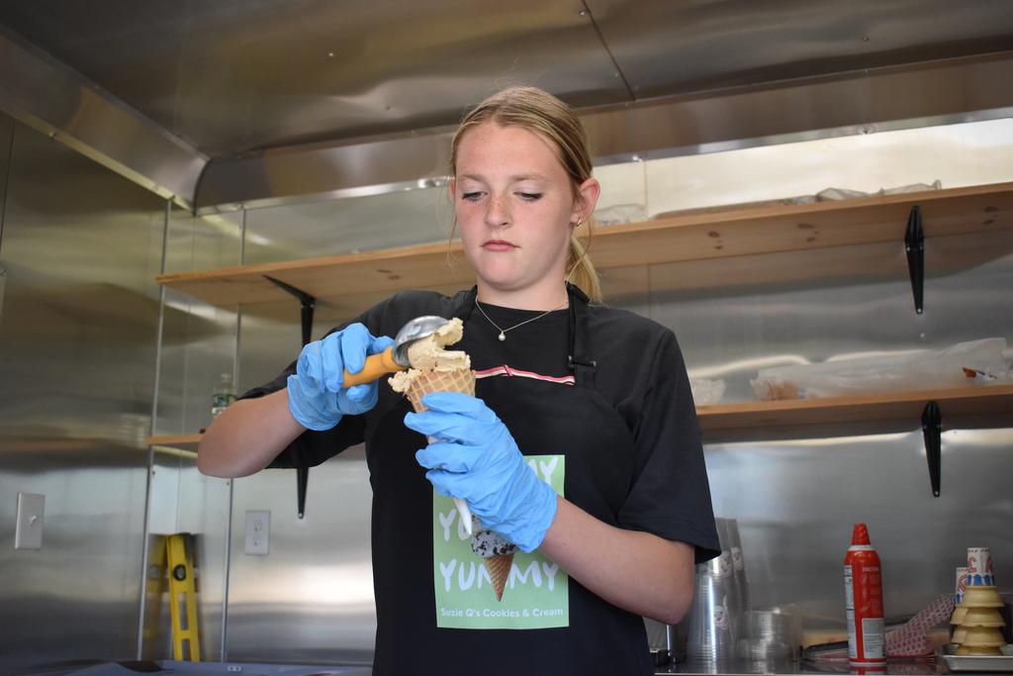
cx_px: 506
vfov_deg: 34.2
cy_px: 338
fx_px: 1097
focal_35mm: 39
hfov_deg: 49.5
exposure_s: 1/500
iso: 1100
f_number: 4
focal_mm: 26
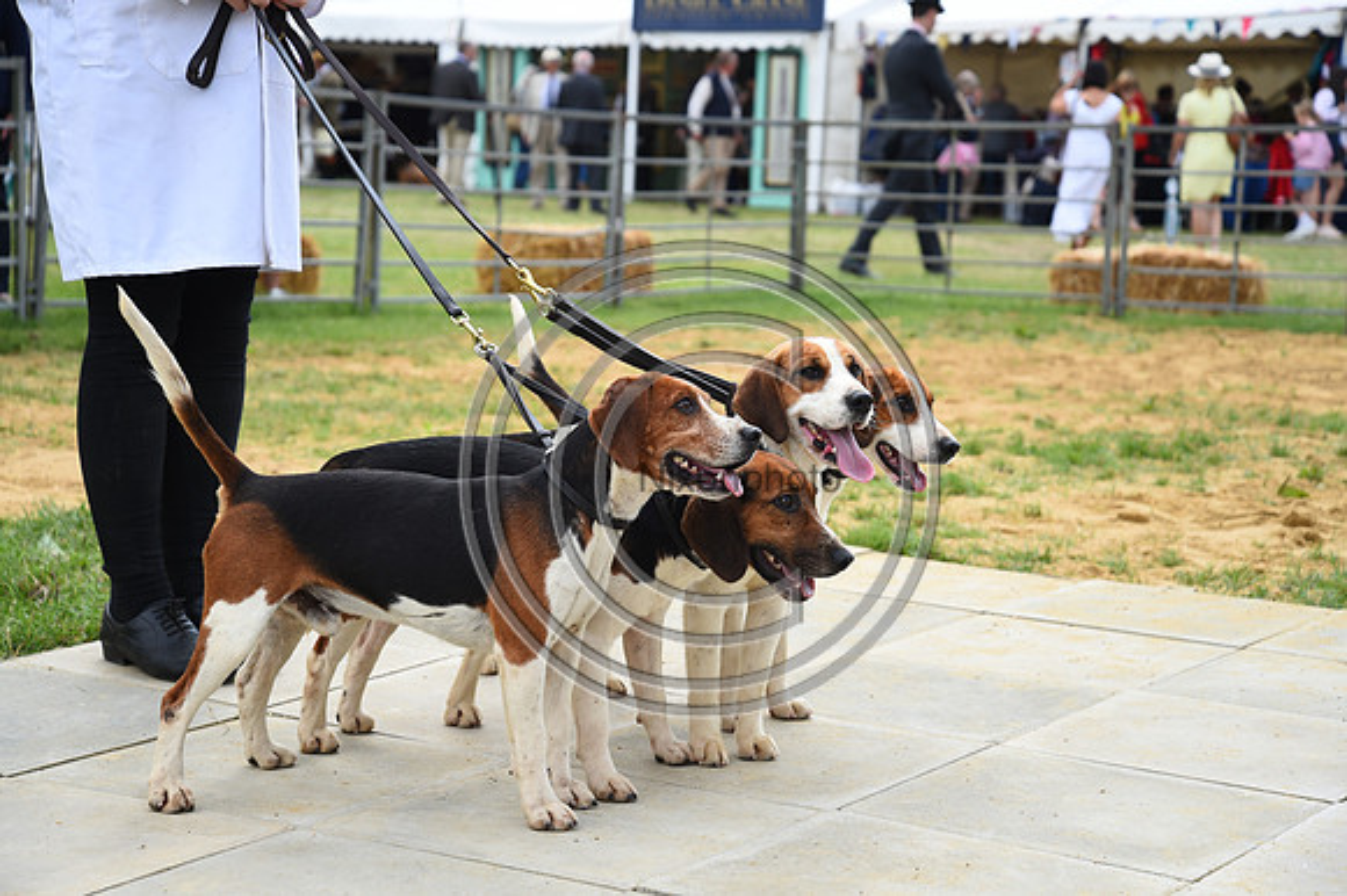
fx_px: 2805
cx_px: 674
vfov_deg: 18.2
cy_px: 448
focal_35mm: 75
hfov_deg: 27.0
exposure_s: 1/1250
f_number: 5.6
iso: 500
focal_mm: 75
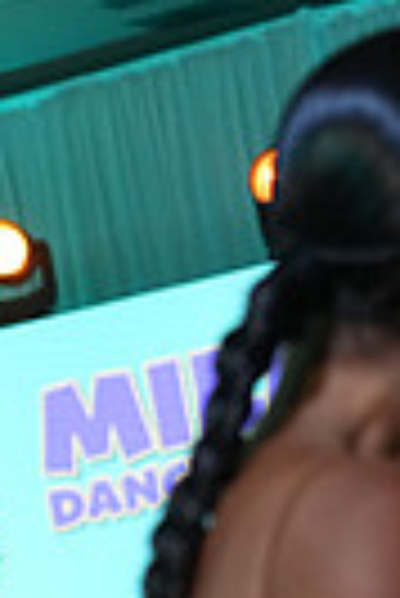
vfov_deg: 6.6
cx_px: 847
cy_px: 926
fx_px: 5070
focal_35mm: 305
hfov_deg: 4.4
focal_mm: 70
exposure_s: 1/400
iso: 2500
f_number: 4.5
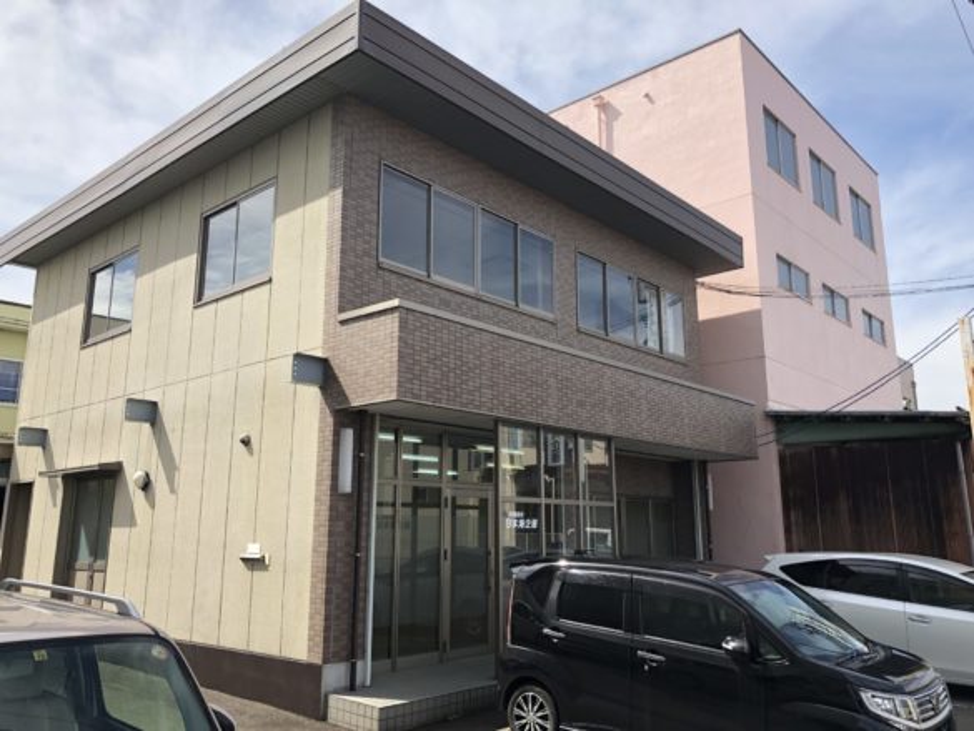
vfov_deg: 49.8
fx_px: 788
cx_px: 487
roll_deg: +0.8
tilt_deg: +11.5
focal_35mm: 28
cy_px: 366
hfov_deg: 63.4
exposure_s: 1/1517
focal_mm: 3.99
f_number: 1.8
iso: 20
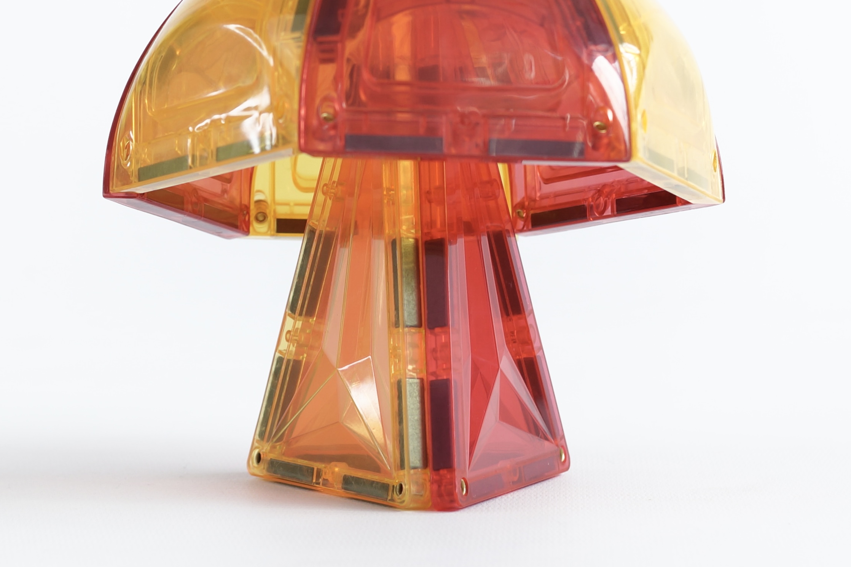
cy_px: 58
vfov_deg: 11.5
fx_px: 2791
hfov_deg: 17.3
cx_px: 429
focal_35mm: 118
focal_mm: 35
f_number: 4
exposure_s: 1/30
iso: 100
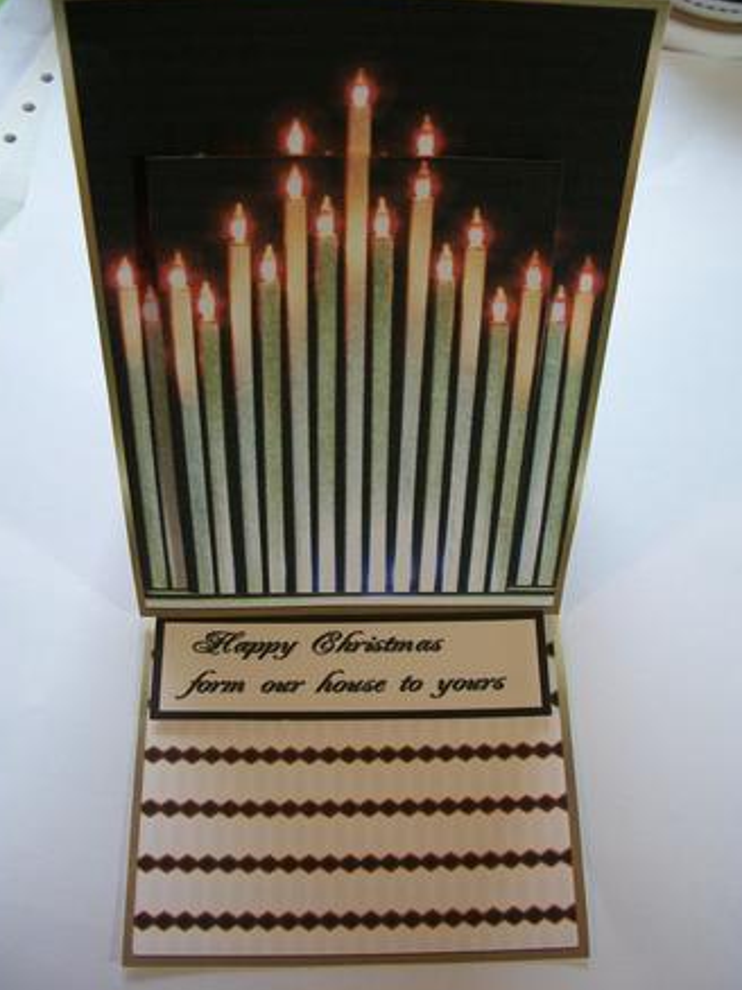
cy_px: 486
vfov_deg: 51.4
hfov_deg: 39.6
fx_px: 1030
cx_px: 364
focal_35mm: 36
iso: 160
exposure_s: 1/40
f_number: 3.1
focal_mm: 6.3
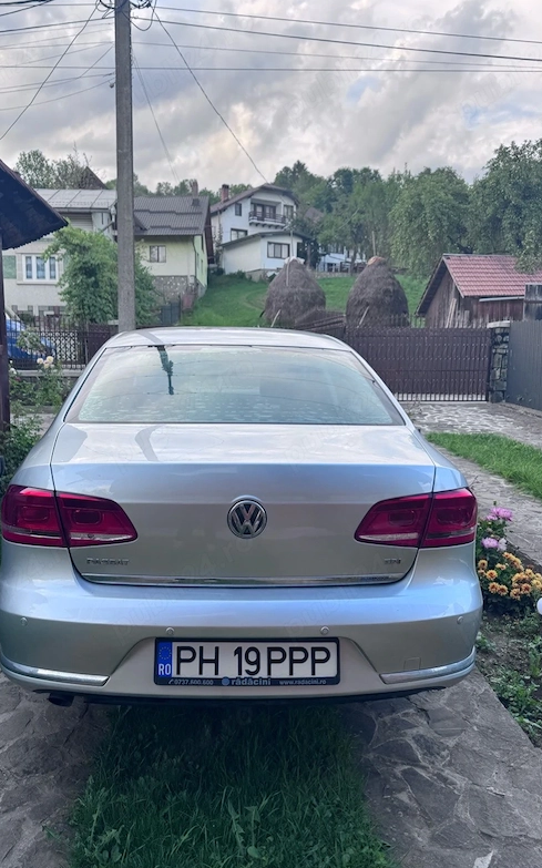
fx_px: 615
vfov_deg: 70.4
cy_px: 439
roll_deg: +0.4
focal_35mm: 26
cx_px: 226
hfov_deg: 47.4
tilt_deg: -5.7
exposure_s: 1/349
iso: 80
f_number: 1.78
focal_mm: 6.76
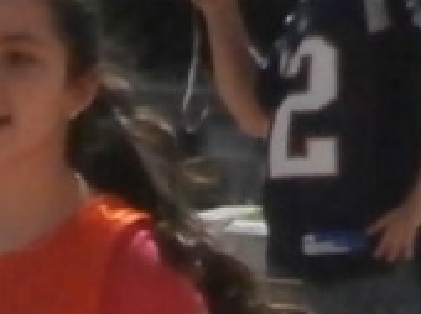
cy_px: 801
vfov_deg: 1.2
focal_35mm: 1251
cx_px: -1000
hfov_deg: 1.6
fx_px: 15193
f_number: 15
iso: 800
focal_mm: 29.39
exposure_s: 1/500
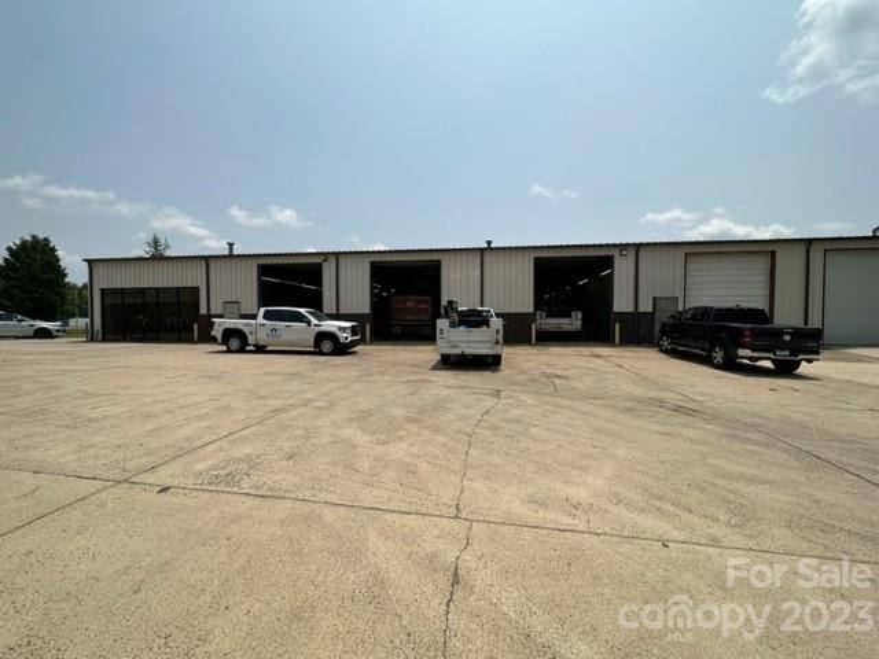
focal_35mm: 14
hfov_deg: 102.1
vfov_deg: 85.7
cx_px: 440
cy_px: 330
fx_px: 356
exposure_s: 1/3731
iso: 50
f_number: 2.2
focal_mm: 2.22
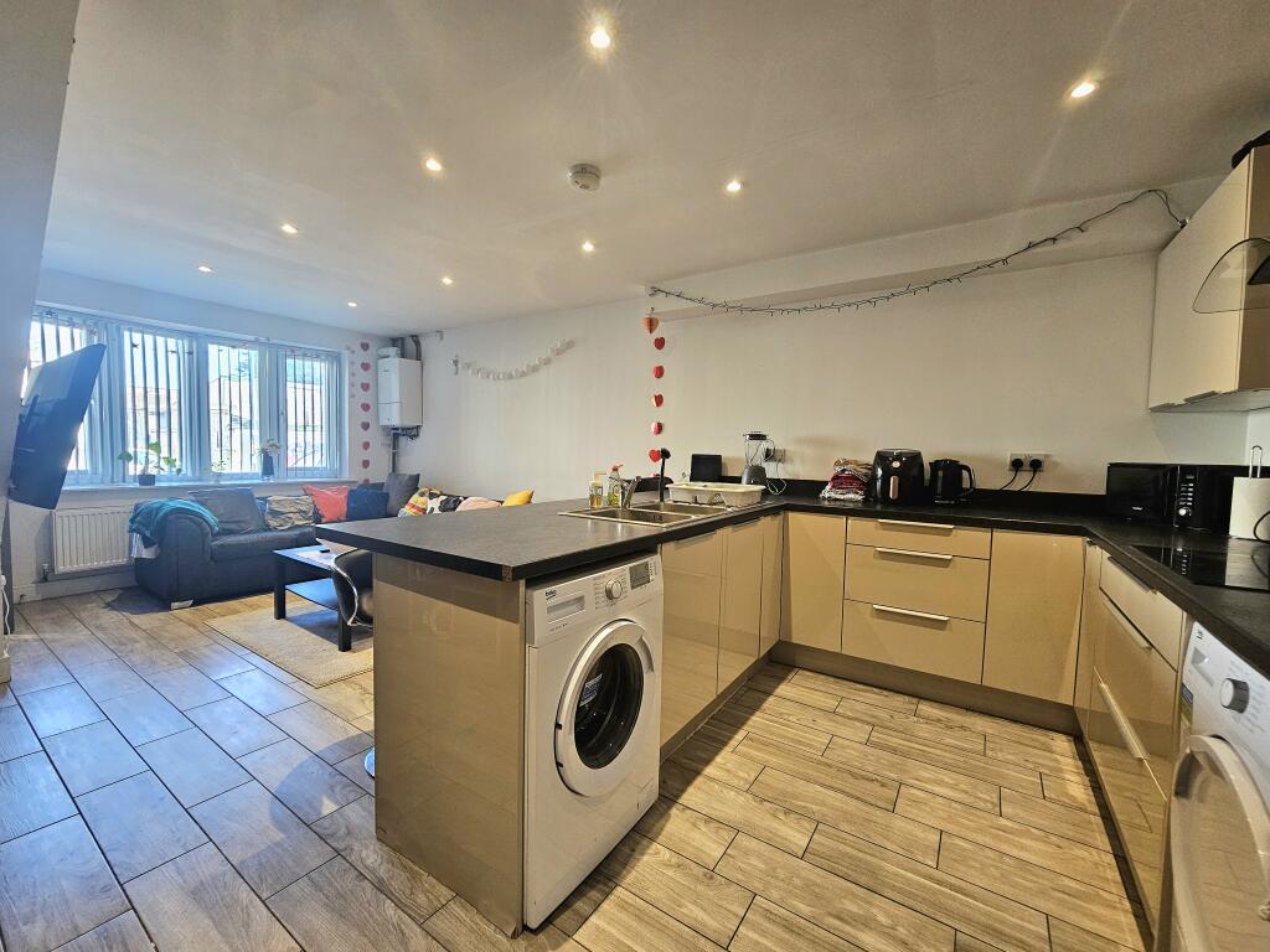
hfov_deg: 106.2
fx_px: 477
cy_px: 476
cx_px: 635
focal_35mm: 13
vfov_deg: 89.9
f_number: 2.2
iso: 160
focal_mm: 2.2
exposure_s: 1/50
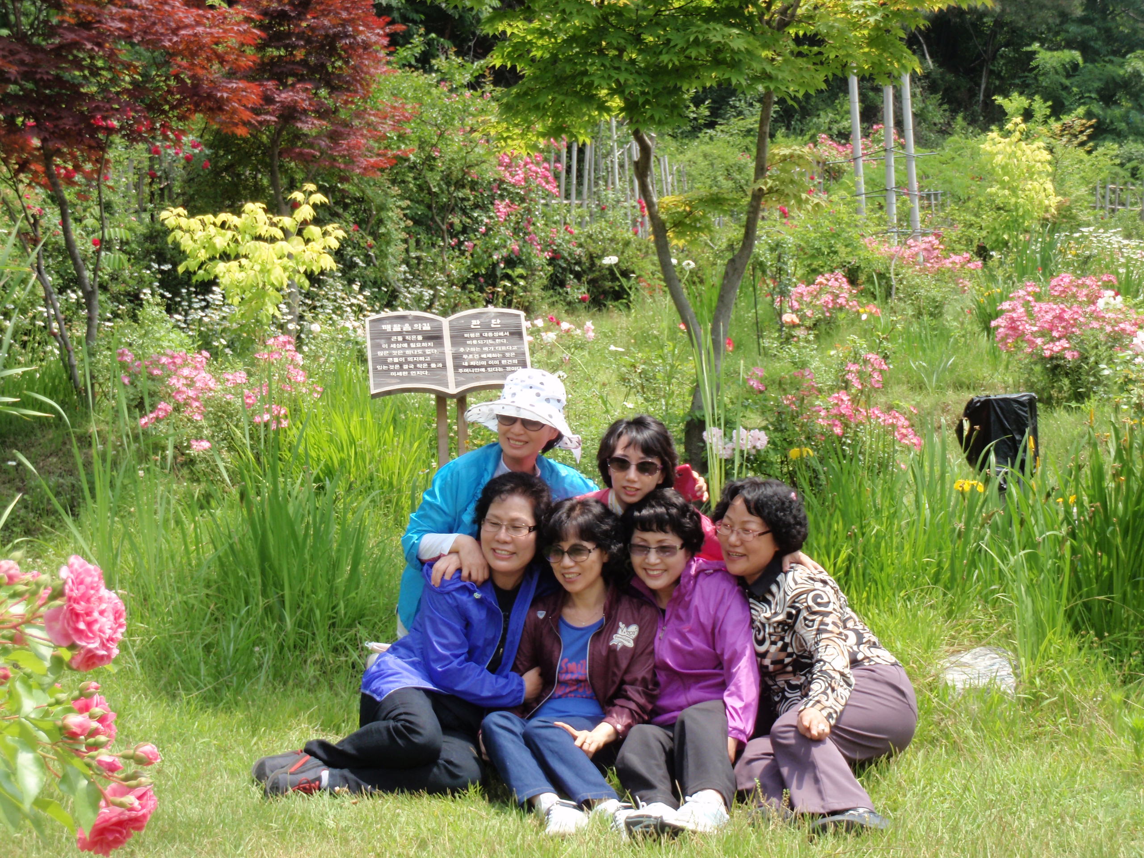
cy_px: 429
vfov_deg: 21.0
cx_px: 572
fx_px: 2313
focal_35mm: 70
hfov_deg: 27.8
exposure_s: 1/160
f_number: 4.9
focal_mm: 12.5
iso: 64
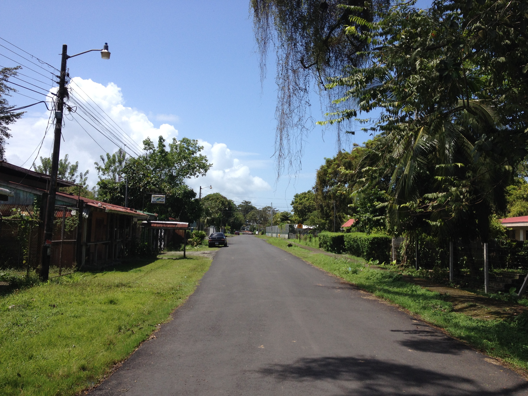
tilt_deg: +0.3
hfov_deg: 52.6
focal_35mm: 35
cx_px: 264
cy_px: 198
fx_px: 534
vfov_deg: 40.7
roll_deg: -1.4
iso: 50
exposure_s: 1/1972
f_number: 2.4
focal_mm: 4.28
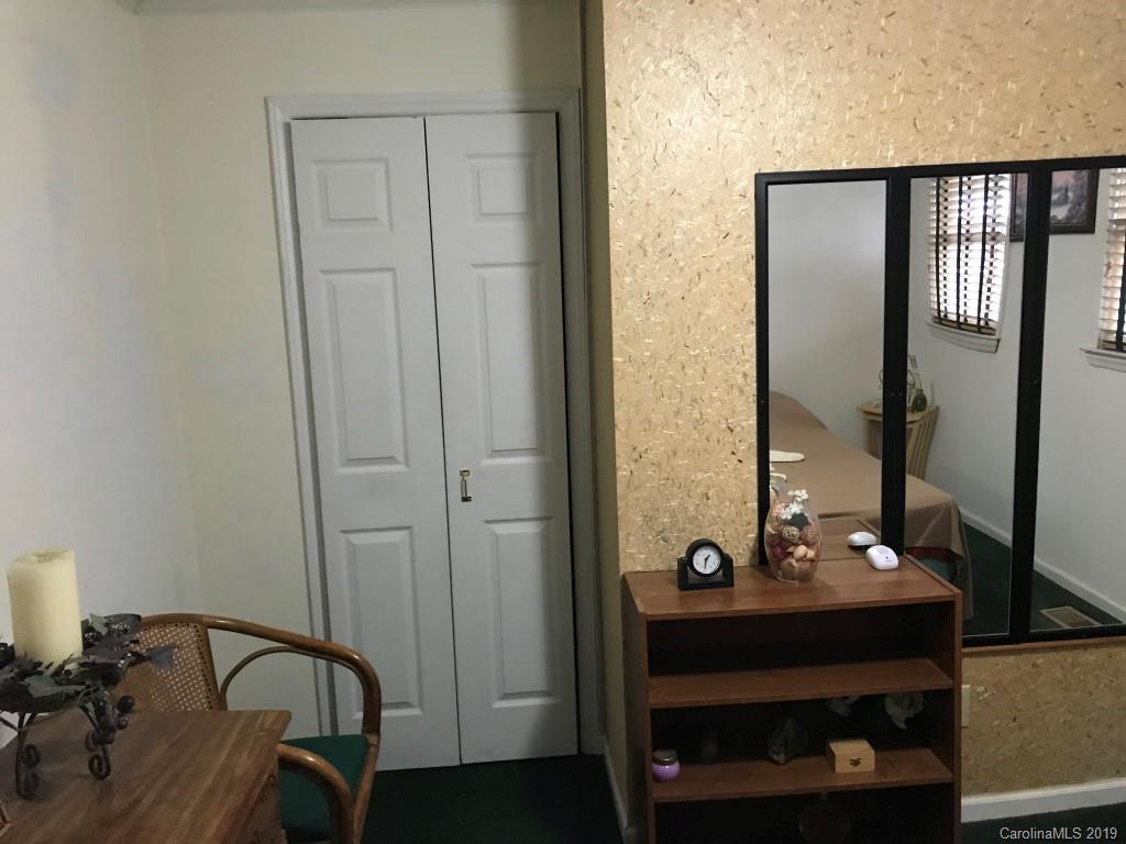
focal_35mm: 28
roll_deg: +2.3
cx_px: 563
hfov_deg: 63.4
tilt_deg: -9.5
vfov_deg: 49.7
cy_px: 422
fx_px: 911
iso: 100
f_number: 1.8
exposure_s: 1/10
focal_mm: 3.99
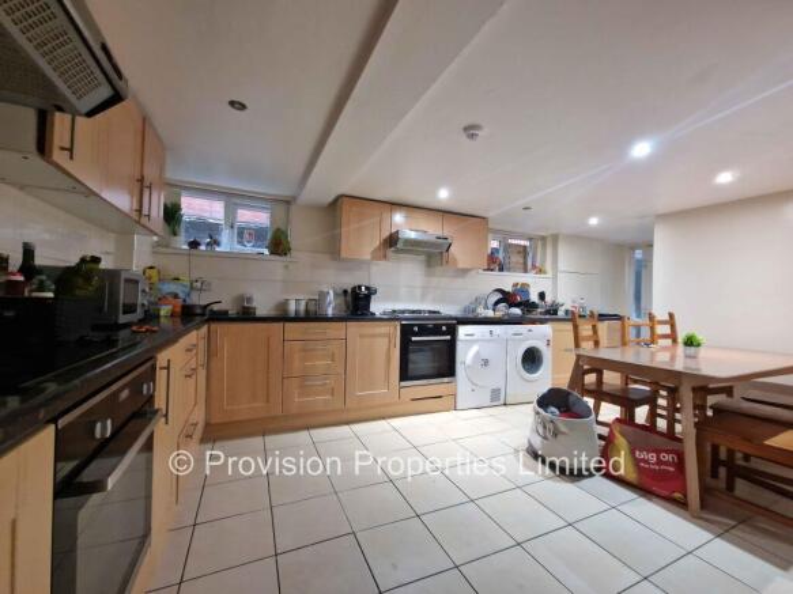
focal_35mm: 13
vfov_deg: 89.9
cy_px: 297
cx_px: 396
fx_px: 298
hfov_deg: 106.2
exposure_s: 1/33
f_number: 2.2
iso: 320
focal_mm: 2.2
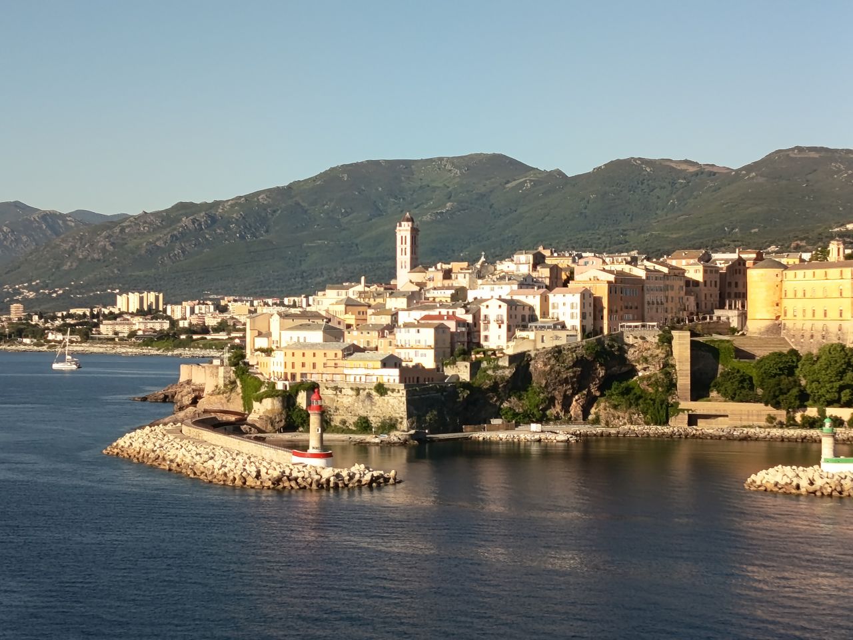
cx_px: 426
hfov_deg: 27.0
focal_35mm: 72
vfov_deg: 20.4
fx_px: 1774
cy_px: 320
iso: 50
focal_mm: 5.24
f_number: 1.7
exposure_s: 1/485
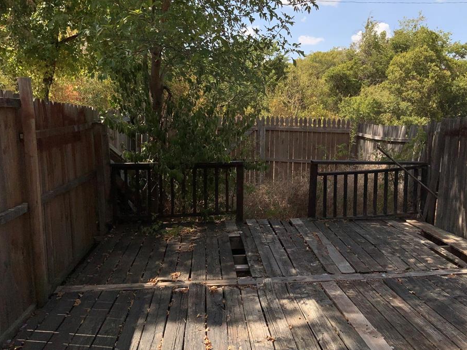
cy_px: 190
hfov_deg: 55.2
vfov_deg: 42.9
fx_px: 445
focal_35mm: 33
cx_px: 264
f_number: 1.8
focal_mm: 3
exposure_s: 1/3788
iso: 16
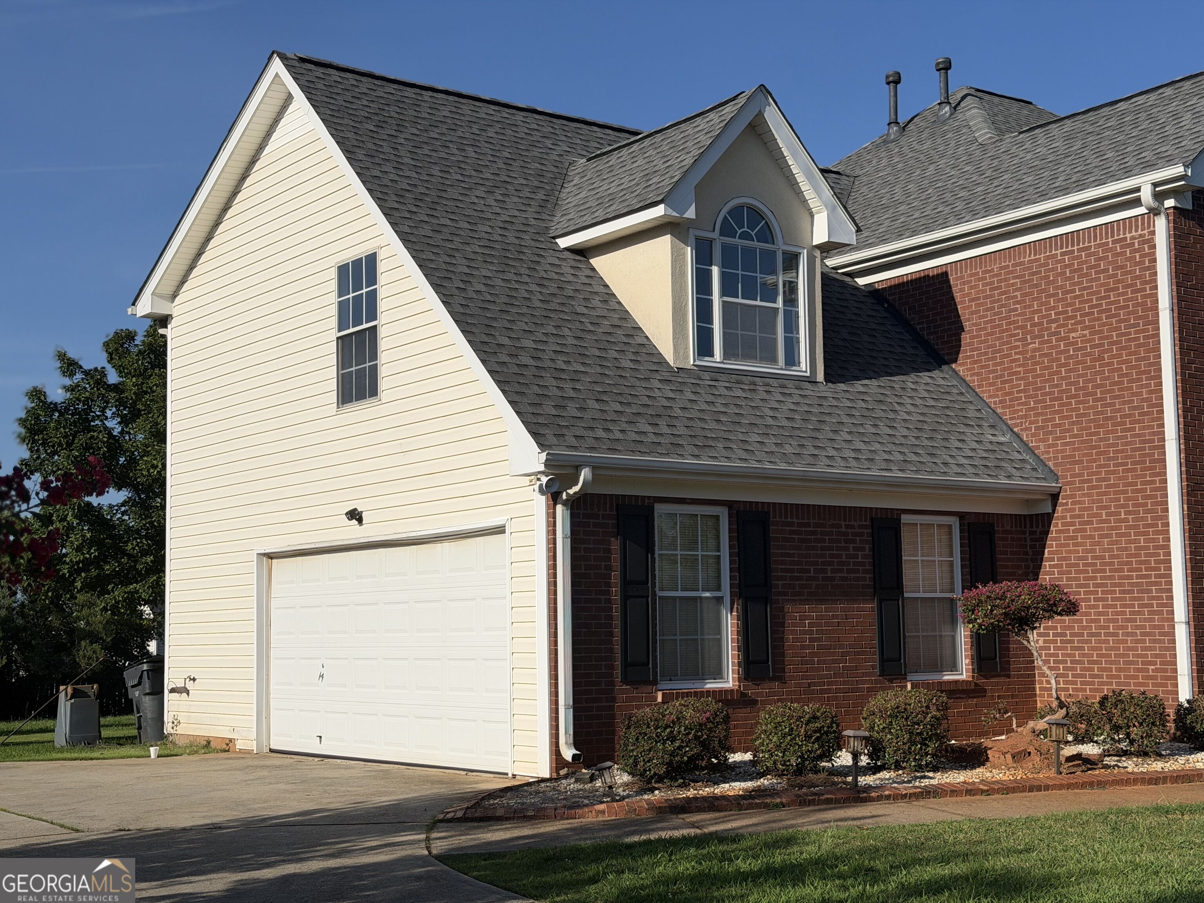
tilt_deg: +6.0
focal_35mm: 48
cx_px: 602
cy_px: 452
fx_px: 1670
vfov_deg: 30.3
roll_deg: +1.9
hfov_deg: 39.7
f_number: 1.78
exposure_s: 1/13333
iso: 80
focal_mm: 6.76
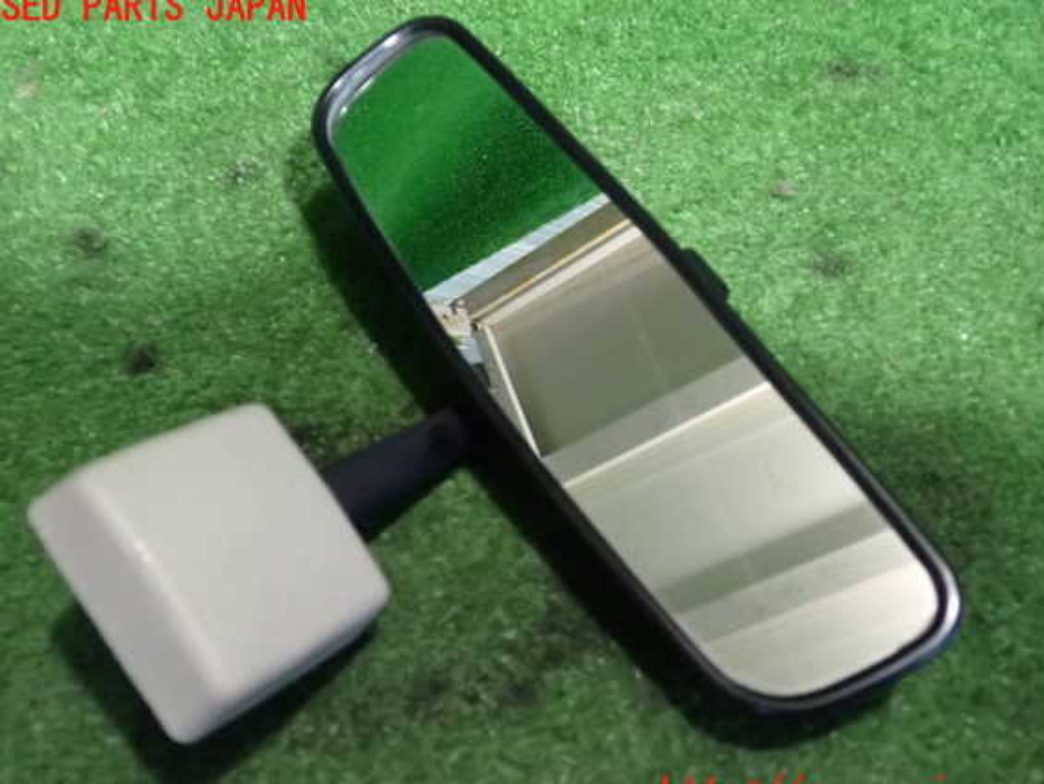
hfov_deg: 53.9
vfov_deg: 41.8
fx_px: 1026
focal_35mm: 34
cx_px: 525
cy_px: 401
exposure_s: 1/50
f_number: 2.4
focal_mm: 5.79
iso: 1600
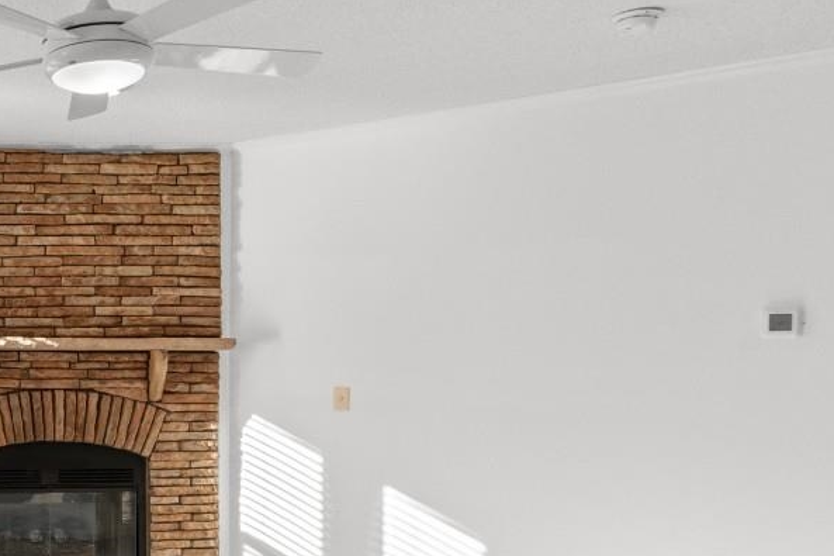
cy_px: 373
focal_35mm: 41
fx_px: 950
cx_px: -150
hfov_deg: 37.0
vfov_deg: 32.3
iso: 100
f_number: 4.5
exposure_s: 1/30
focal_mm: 10
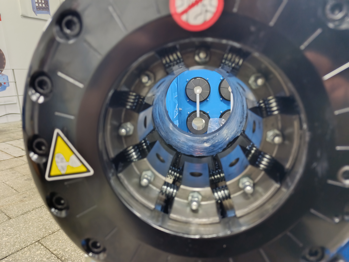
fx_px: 232
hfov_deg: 73.8
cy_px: 131
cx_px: 174
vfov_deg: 59.0
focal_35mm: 23
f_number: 1.6
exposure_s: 1/20
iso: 1250
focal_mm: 6.14
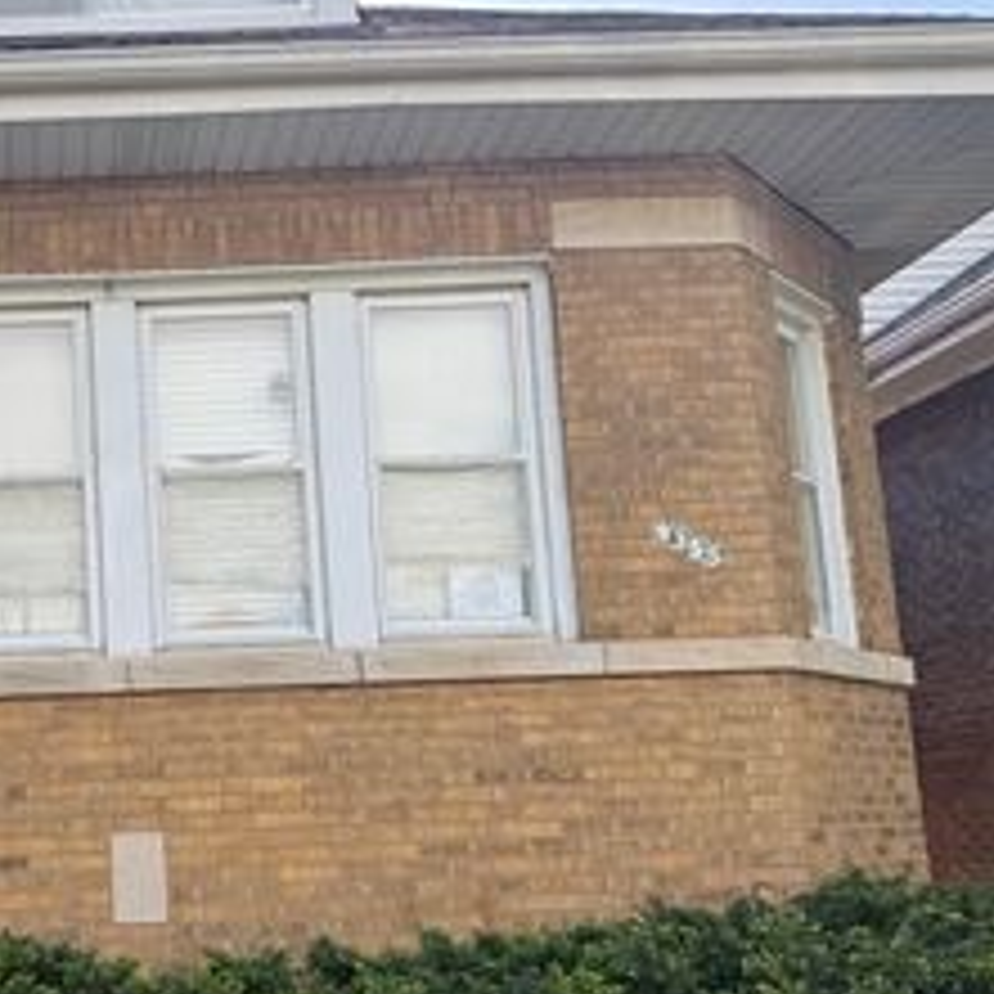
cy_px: 614
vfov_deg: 35.2
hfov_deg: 32.9
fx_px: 1559
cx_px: 36
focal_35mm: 48
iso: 80
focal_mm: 6.76
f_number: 1.78
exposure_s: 1/1032
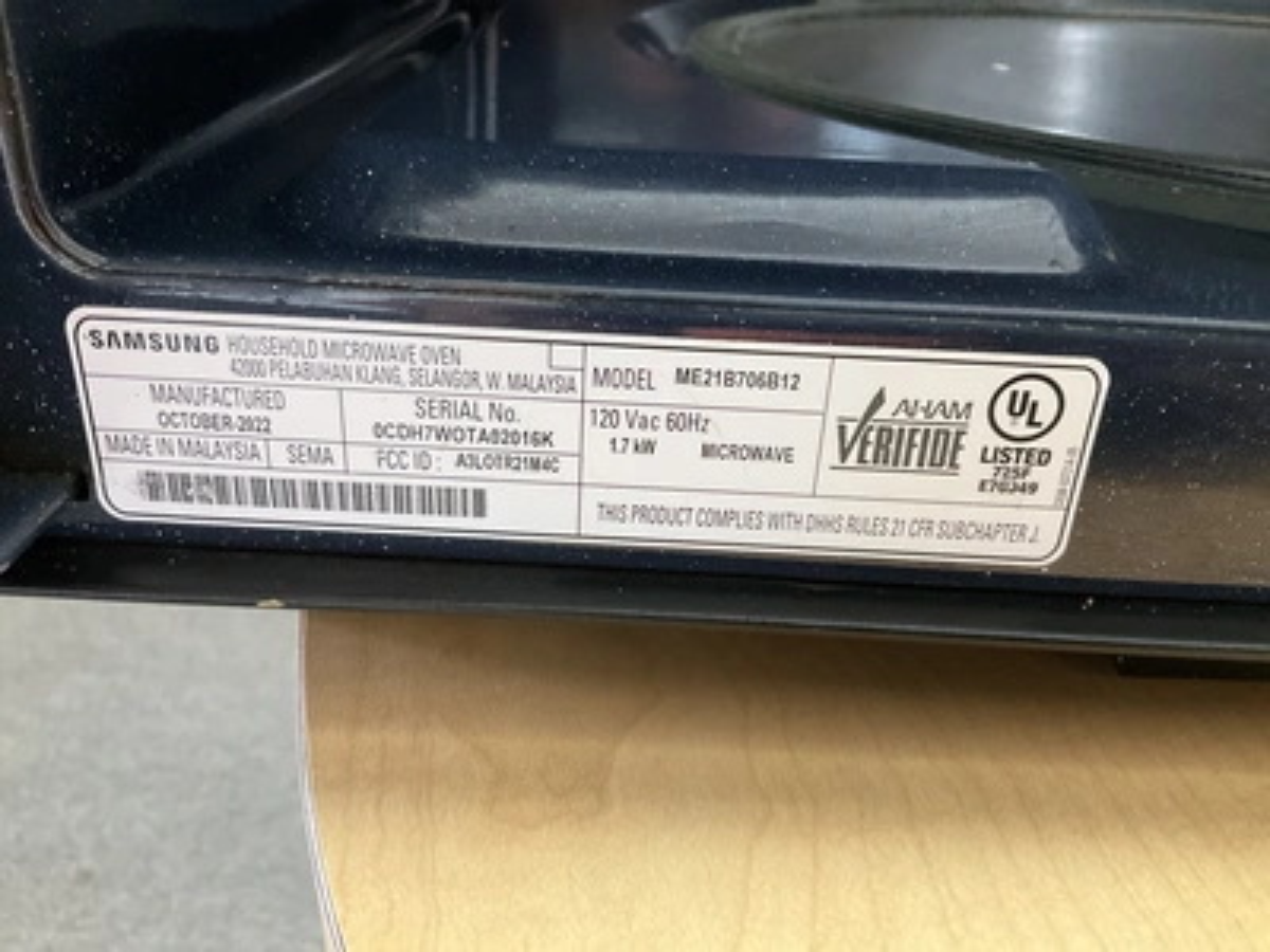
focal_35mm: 29
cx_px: 635
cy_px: 476
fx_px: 1064
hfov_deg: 61.7
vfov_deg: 48.2
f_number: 1.8
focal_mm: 3
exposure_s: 1/40
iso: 320
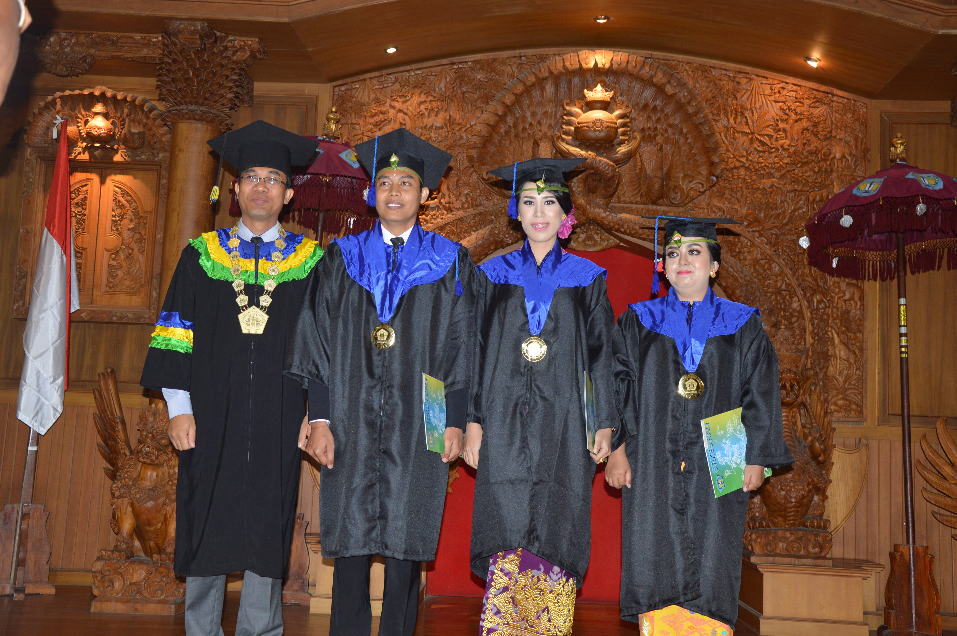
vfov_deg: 31.8
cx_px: 478
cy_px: 318
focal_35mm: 42
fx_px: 1115
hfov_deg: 46.4
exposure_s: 1/60
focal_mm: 28
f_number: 4
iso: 400
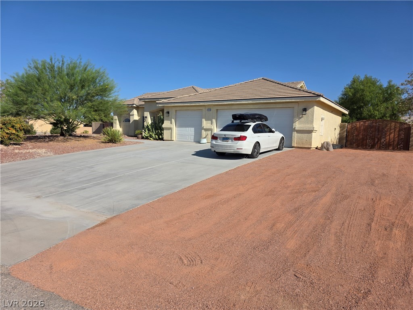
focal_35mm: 23
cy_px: 155
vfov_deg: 58.9
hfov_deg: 73.9
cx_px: 206
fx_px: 274
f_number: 1.7
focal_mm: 6.3
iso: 64
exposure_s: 1/7944
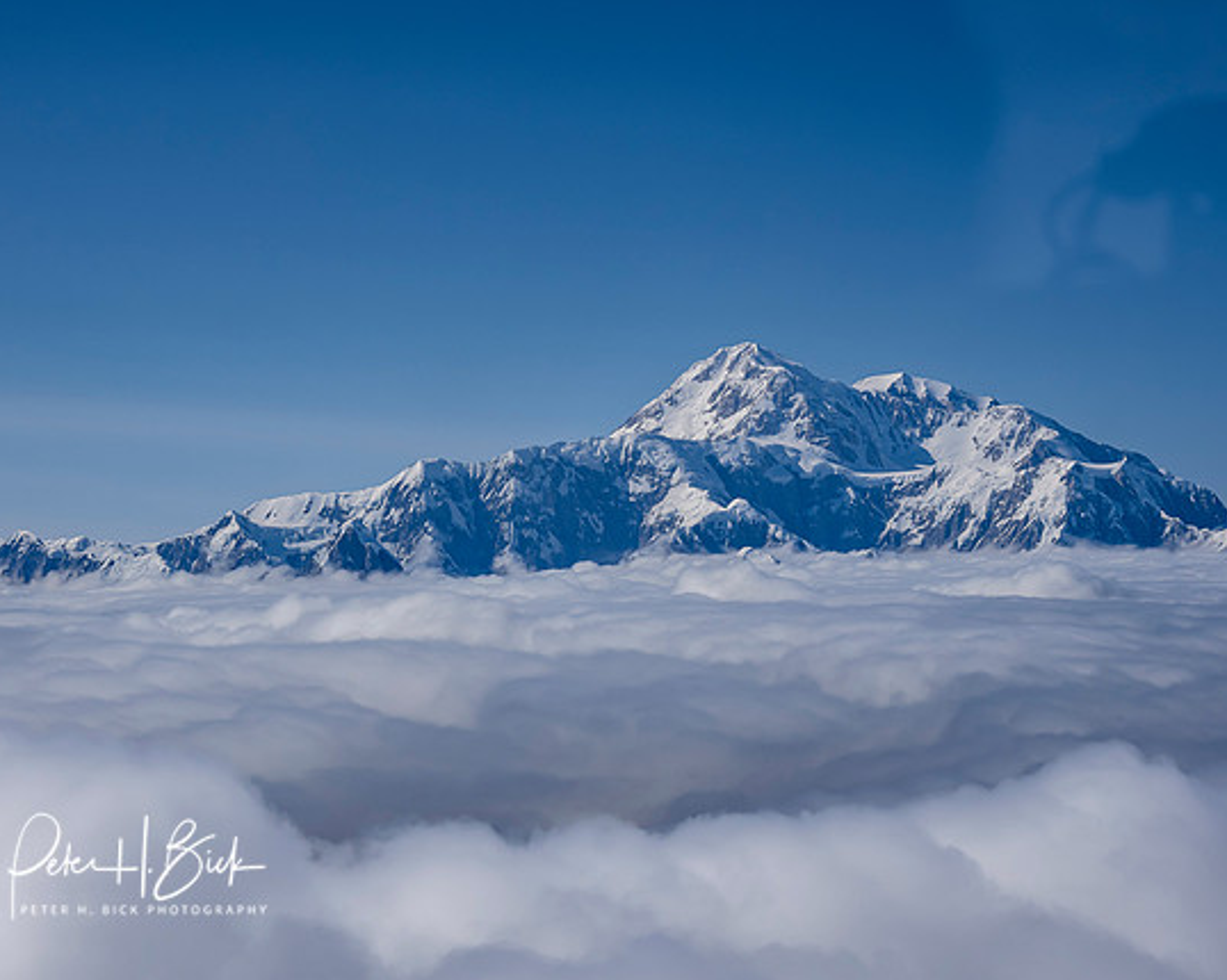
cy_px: 493
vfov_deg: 19.2
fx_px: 2904
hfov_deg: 23.9
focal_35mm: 80
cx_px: 602
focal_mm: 38
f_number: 9
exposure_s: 1/1600
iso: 400
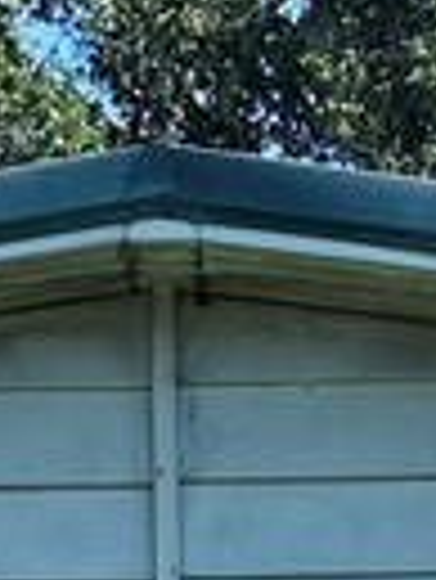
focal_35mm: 206
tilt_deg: -3.9
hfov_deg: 7.2
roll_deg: +0.8
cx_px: 189
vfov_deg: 8.5
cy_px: 1529
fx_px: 3454
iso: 50
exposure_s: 1/1869
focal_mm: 5.7
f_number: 1.5
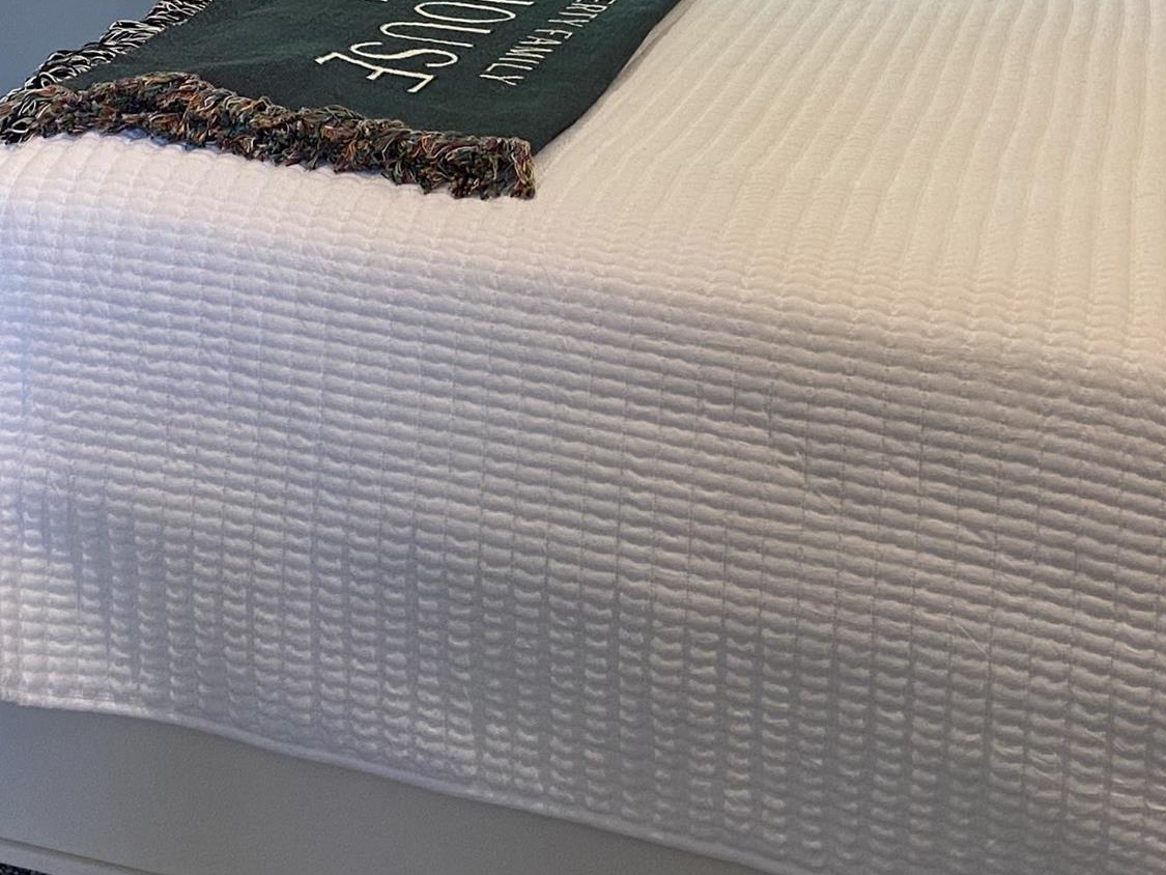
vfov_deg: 19.9
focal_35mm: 71
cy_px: -78
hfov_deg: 26.6
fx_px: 2392
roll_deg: +0.2
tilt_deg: -11.4
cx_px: 149
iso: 100
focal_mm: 4.25
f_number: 1.8
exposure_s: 1/60
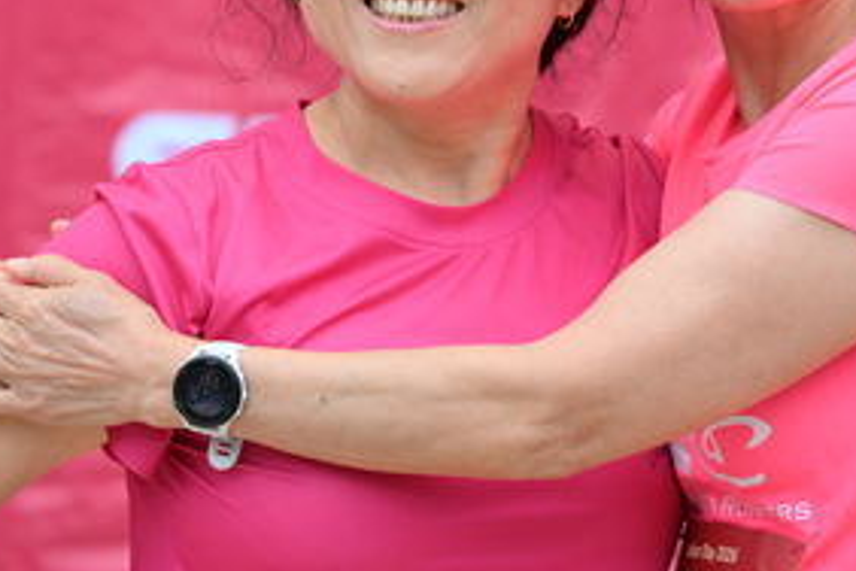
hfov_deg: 8.8
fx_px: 5564
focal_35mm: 234
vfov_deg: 5.9
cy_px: 59
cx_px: 446
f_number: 4
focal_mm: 120
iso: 2000
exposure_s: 1/400
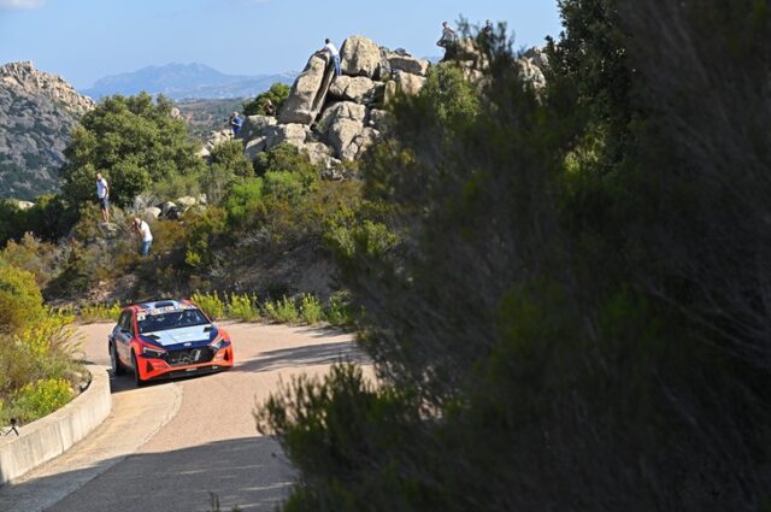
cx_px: 386
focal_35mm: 70
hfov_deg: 28.9
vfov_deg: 19.4
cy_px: 256
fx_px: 1497
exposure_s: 1/800
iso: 360
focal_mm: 70
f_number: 7.1
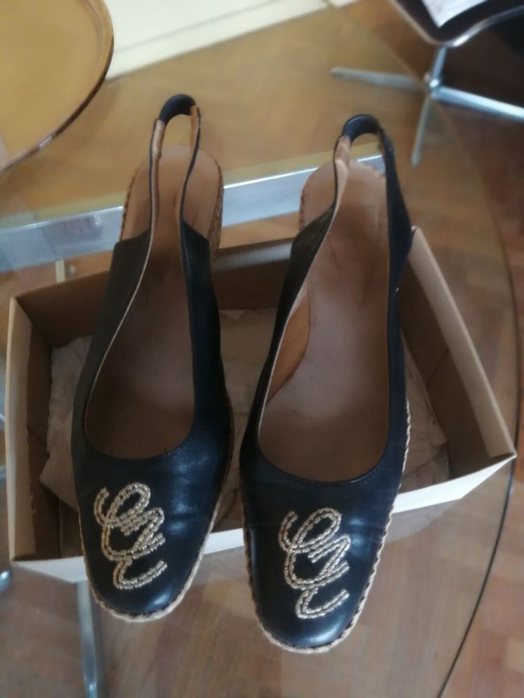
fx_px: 525
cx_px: 262
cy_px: 349
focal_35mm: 26
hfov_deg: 53.1
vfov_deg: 67.3
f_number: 4
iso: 200
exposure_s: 1/33.3
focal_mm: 3.64
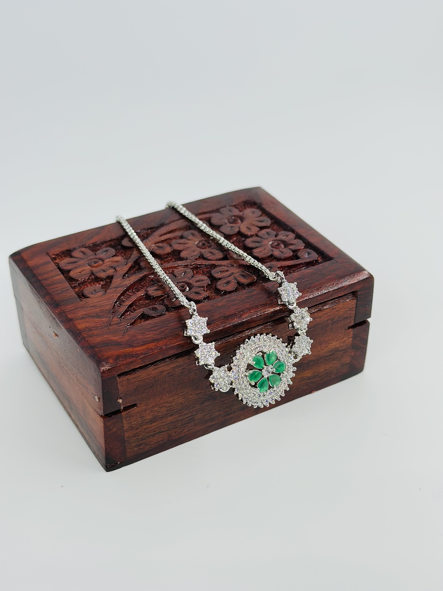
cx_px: 222
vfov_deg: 39.7
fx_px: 819
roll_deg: -0.8
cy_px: 296
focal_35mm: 48
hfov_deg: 30.3
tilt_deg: -32.4
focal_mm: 6.86
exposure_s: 1/1433
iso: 80
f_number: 1.78
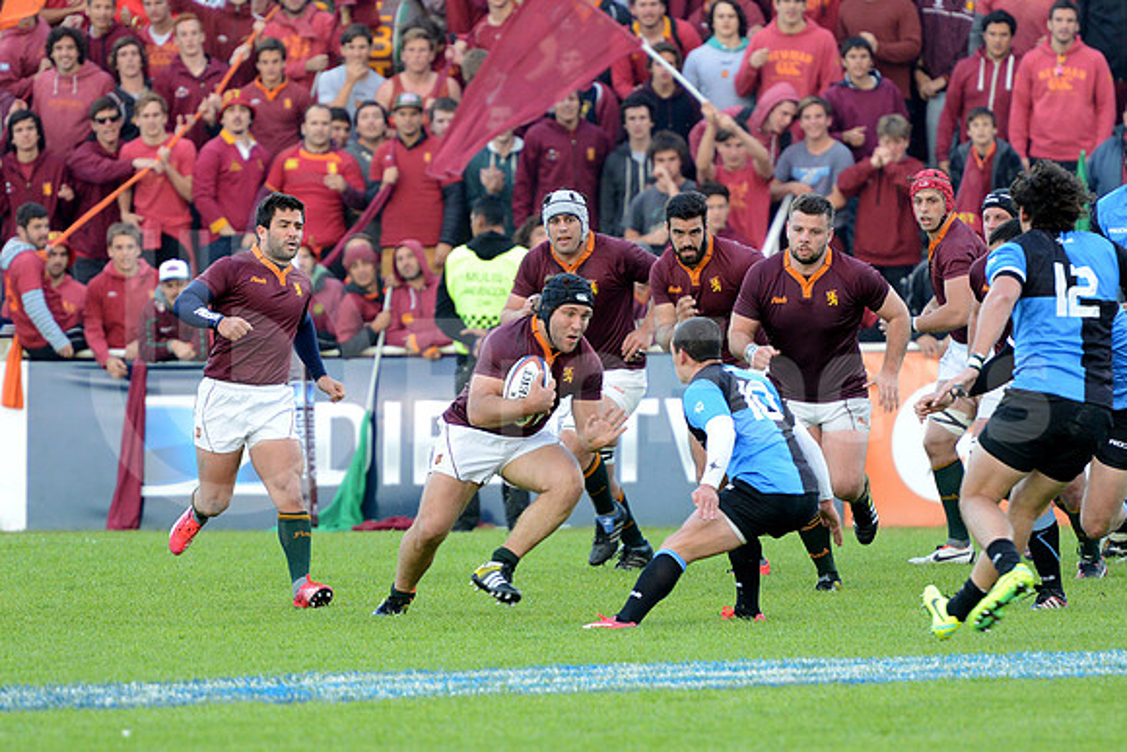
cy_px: 376
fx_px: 8454
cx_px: 564
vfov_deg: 5.1
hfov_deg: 7.6
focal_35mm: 270
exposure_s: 1/500
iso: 1600
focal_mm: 270
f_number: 4
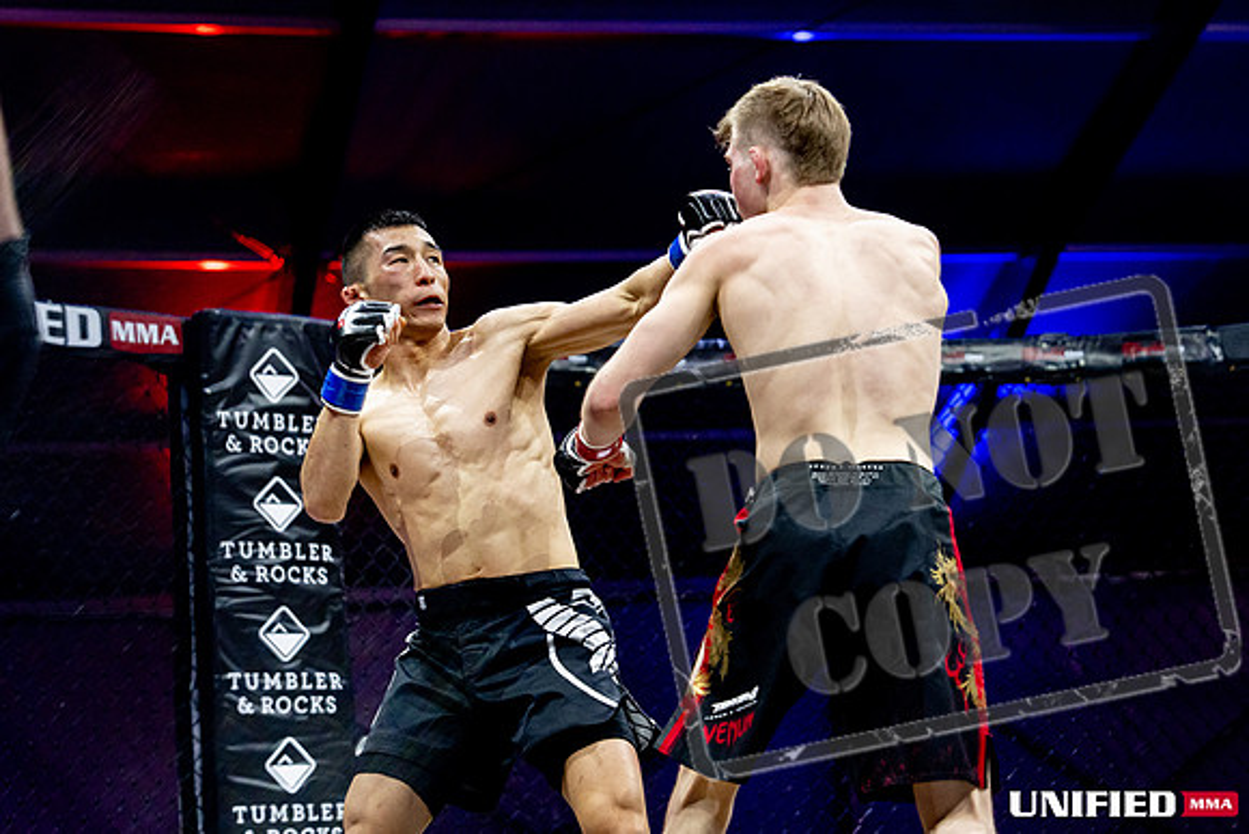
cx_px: 715
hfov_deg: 22.6
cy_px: 447
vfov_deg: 15.2
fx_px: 3116
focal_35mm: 90
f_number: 2.8
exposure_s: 1/1250
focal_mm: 70
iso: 3200
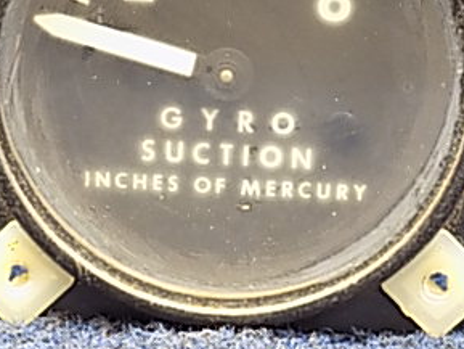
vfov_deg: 12.8
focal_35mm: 115
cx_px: 236
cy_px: 63
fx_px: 1542
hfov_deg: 17.1
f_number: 3.9
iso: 400
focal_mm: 9.3
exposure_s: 1/3
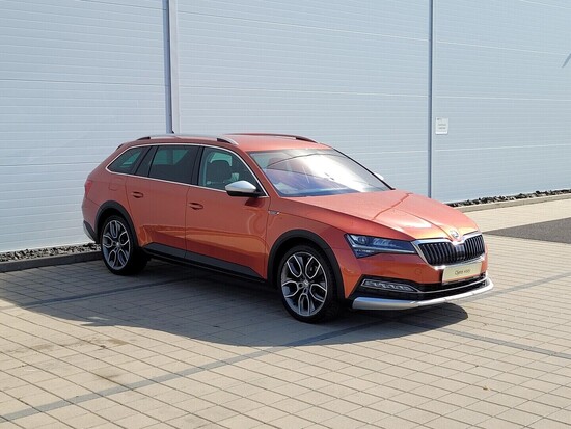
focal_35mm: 26
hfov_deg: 67.3
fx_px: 429
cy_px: 214
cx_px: 286
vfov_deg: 53.1
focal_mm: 5.4
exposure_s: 1/1834
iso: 40
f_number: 1.8
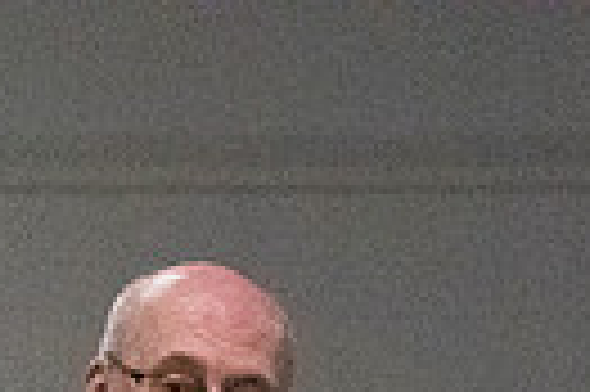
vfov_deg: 1.1
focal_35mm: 1227
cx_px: 342
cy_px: 861
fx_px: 20084
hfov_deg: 1.7
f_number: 4
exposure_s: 1/1250
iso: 10000
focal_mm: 185
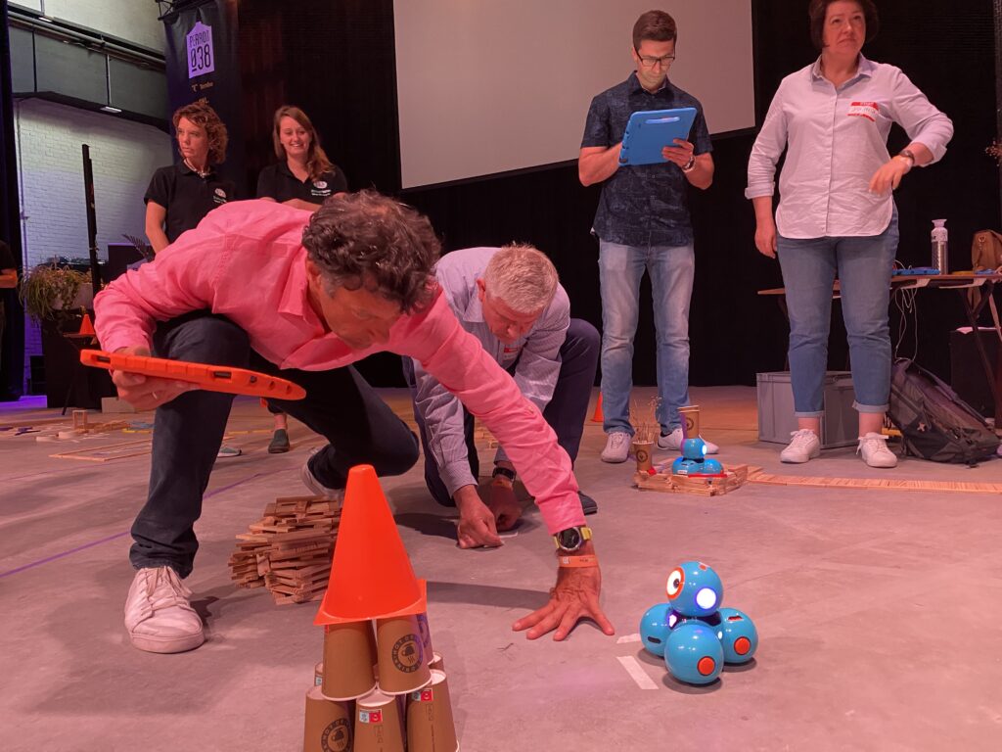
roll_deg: +1.7
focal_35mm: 26
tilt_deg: -2.1
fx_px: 753
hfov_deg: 67.3
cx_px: 501
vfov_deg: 53.1
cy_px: 376
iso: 400
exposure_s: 1/60
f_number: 1.8
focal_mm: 4.25
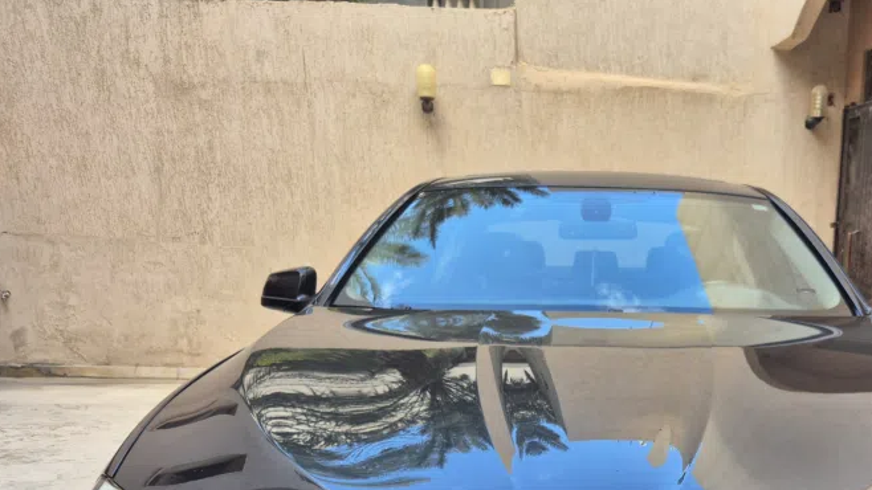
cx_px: 611
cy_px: 506
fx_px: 902
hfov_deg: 50.3
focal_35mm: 39
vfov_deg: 28.3
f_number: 1.8
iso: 32
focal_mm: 5.4
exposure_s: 1/63
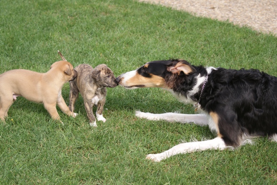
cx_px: 138
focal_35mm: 105
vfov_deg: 13.0
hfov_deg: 19.5
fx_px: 808
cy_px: 92
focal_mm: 70
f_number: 4
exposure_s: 1/320
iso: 100
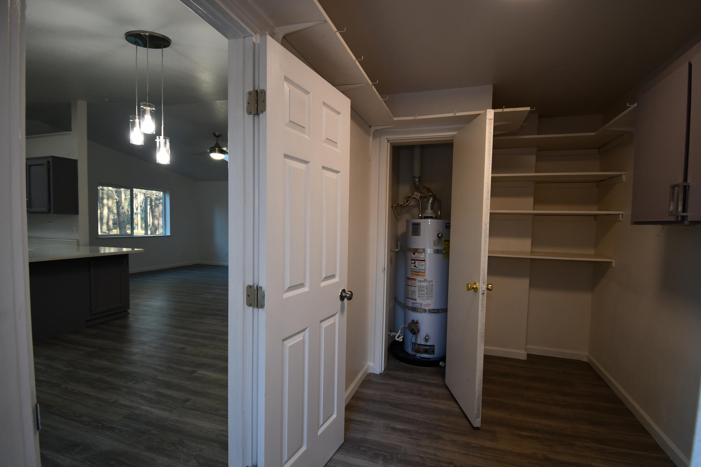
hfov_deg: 96.7
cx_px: 369
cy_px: 245
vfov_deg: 73.7
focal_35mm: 16
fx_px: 312
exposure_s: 1/60
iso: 400
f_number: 4.5
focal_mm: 10
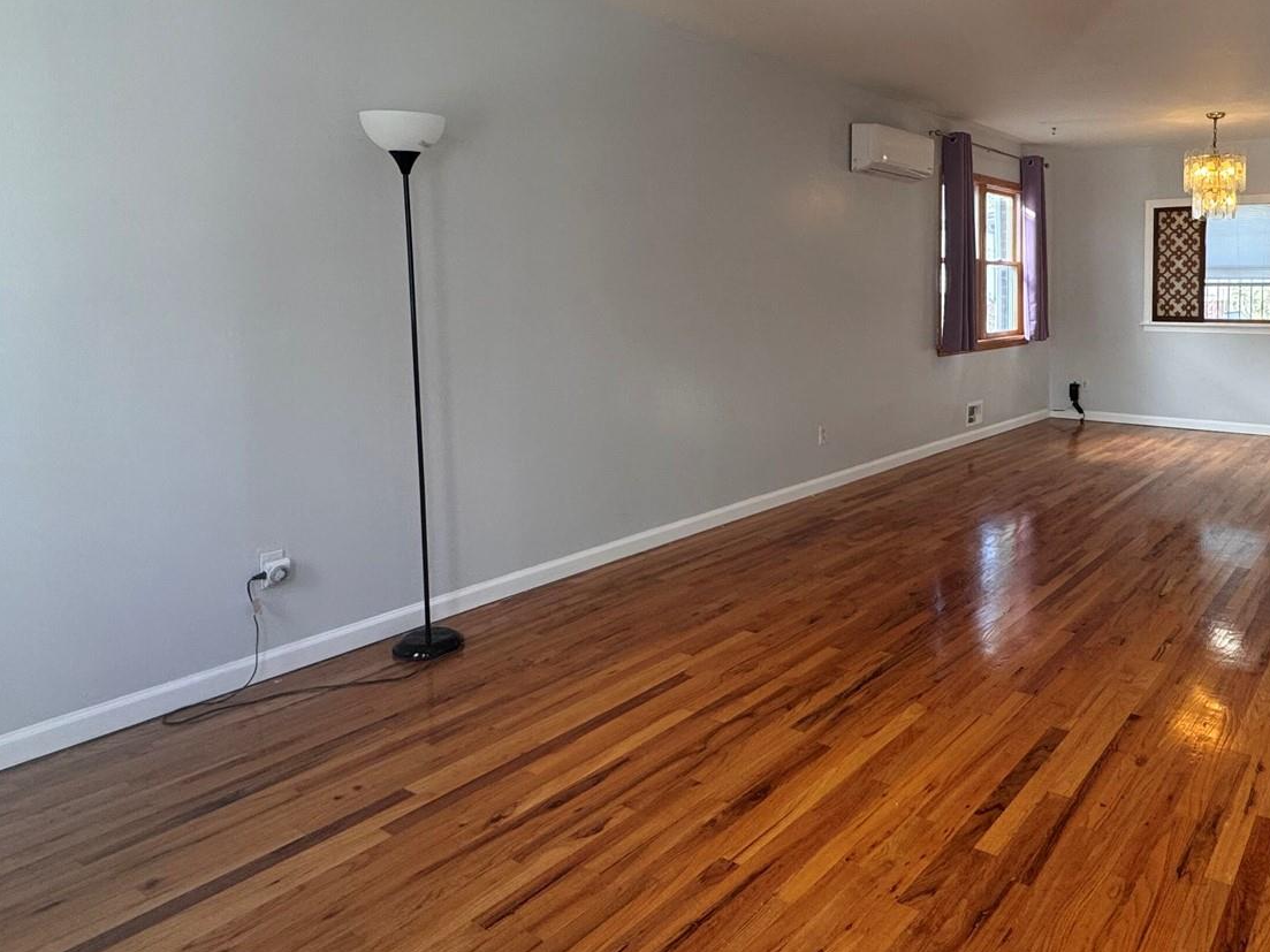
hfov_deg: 65.3
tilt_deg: -4.1
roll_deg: +0.0
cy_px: 348
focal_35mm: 26
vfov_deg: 52.4
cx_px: 862
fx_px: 954
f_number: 2.2
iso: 200
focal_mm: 2.22
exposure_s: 1/120
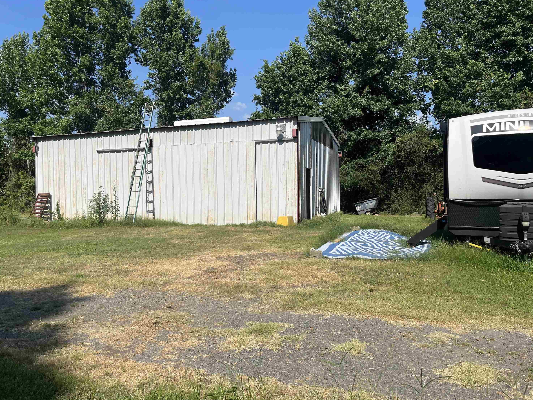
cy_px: 200
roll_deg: +0.2
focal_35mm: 27
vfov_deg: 51.4
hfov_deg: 65.3
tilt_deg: -1.7
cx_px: 263
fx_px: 416
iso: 50
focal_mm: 5.1
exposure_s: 1/4310
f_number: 1.6
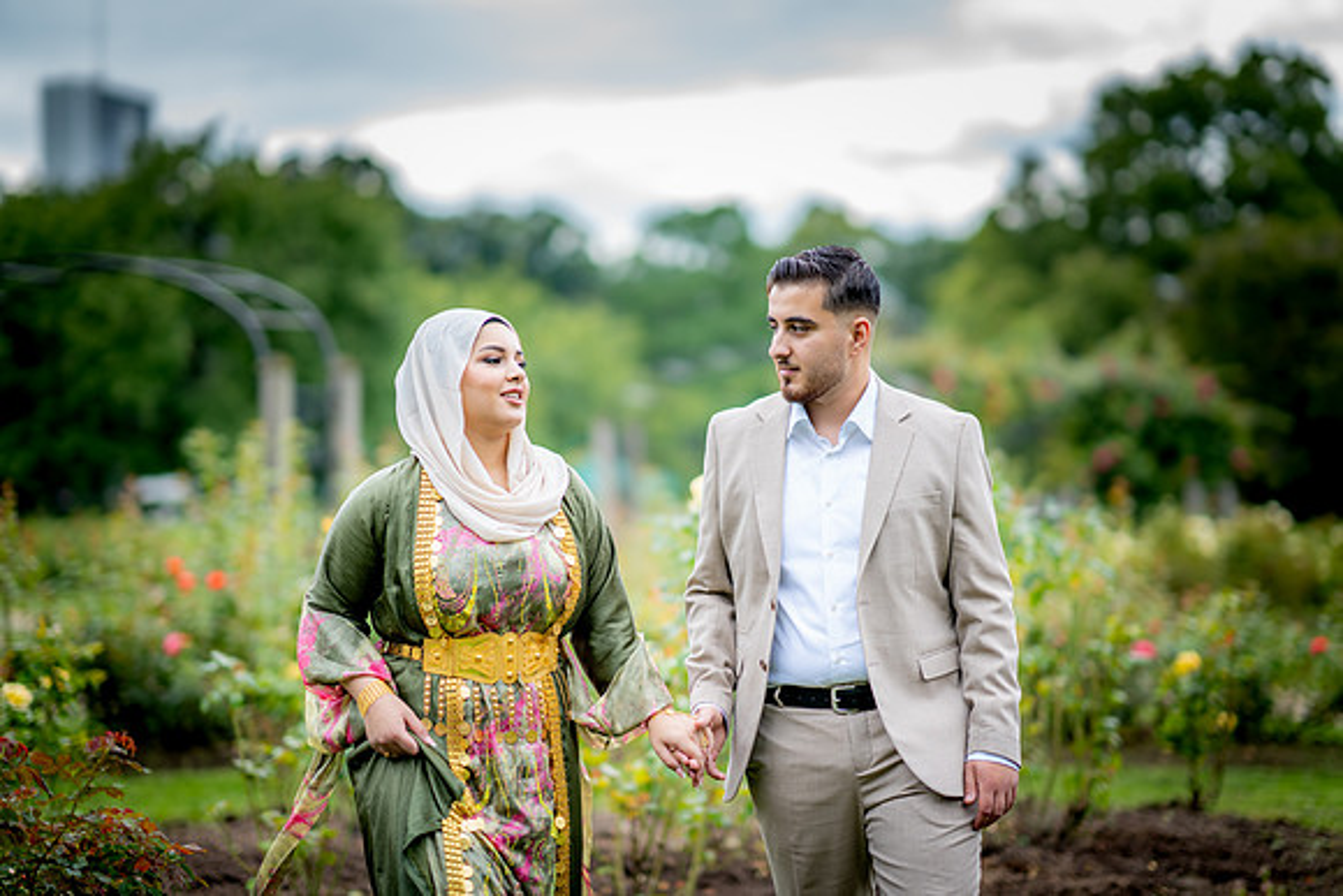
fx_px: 3172
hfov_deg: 23.9
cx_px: 672
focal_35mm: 85
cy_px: 448
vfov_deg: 16.1
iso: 100
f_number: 1.4
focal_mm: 85
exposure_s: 1/2500
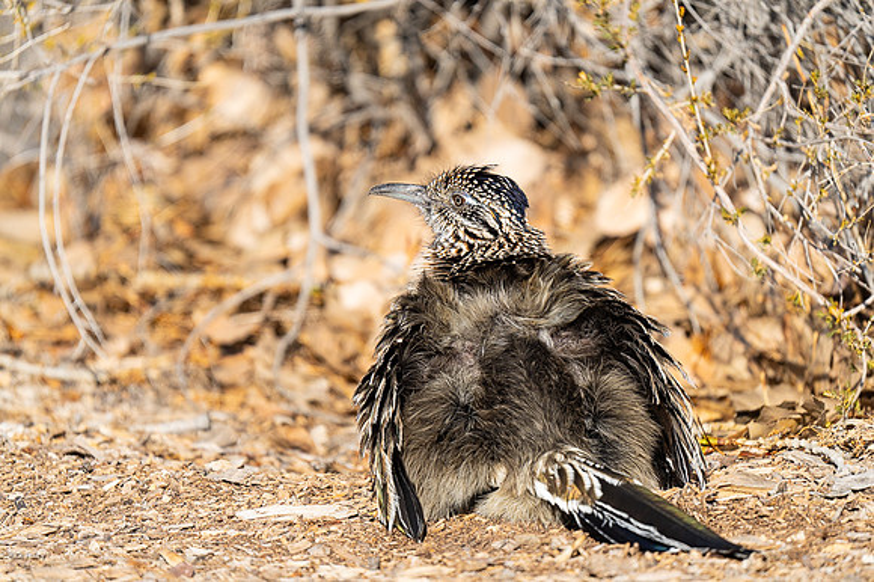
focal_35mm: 600
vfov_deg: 2.3
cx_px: 437
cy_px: 291
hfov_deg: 3.4
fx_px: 14558
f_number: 6.3
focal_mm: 600
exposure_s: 1/2000
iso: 640
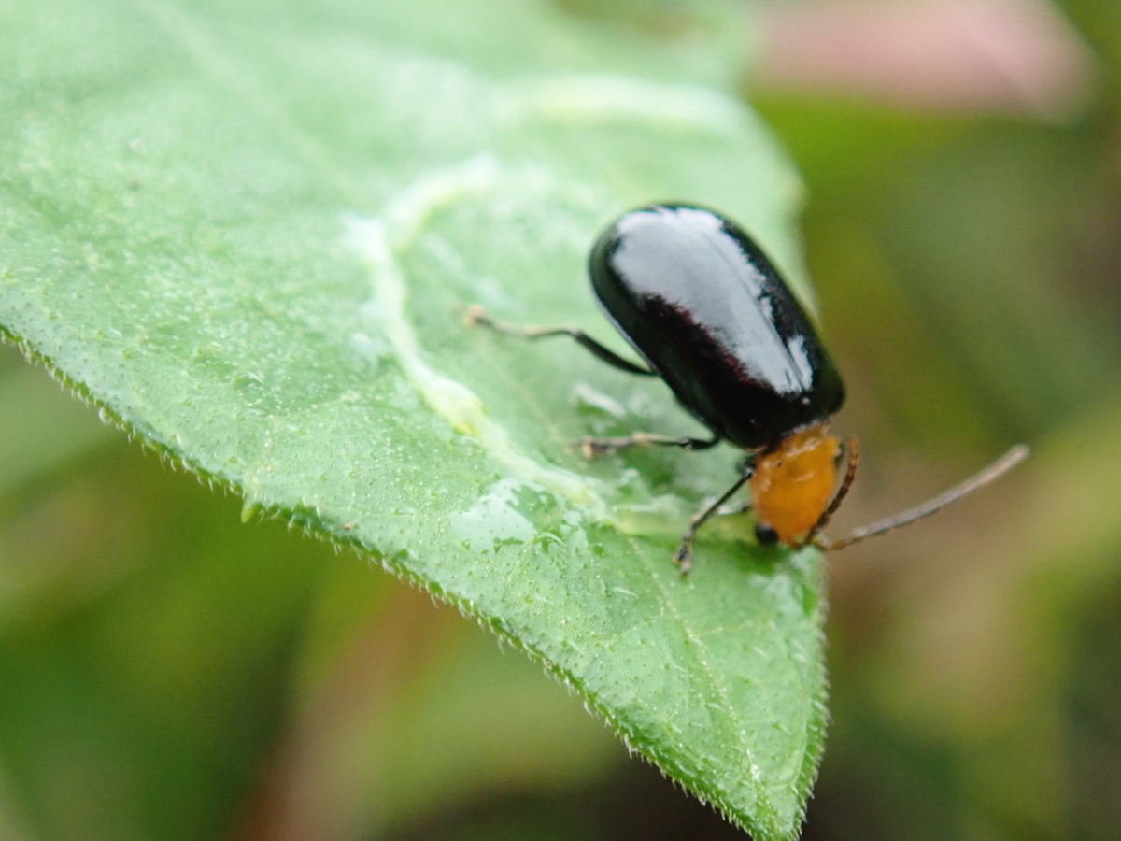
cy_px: 420
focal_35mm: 100
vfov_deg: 14.8
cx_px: 560
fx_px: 3238
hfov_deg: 19.6
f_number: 4.9
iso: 800
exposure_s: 1/125
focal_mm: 18
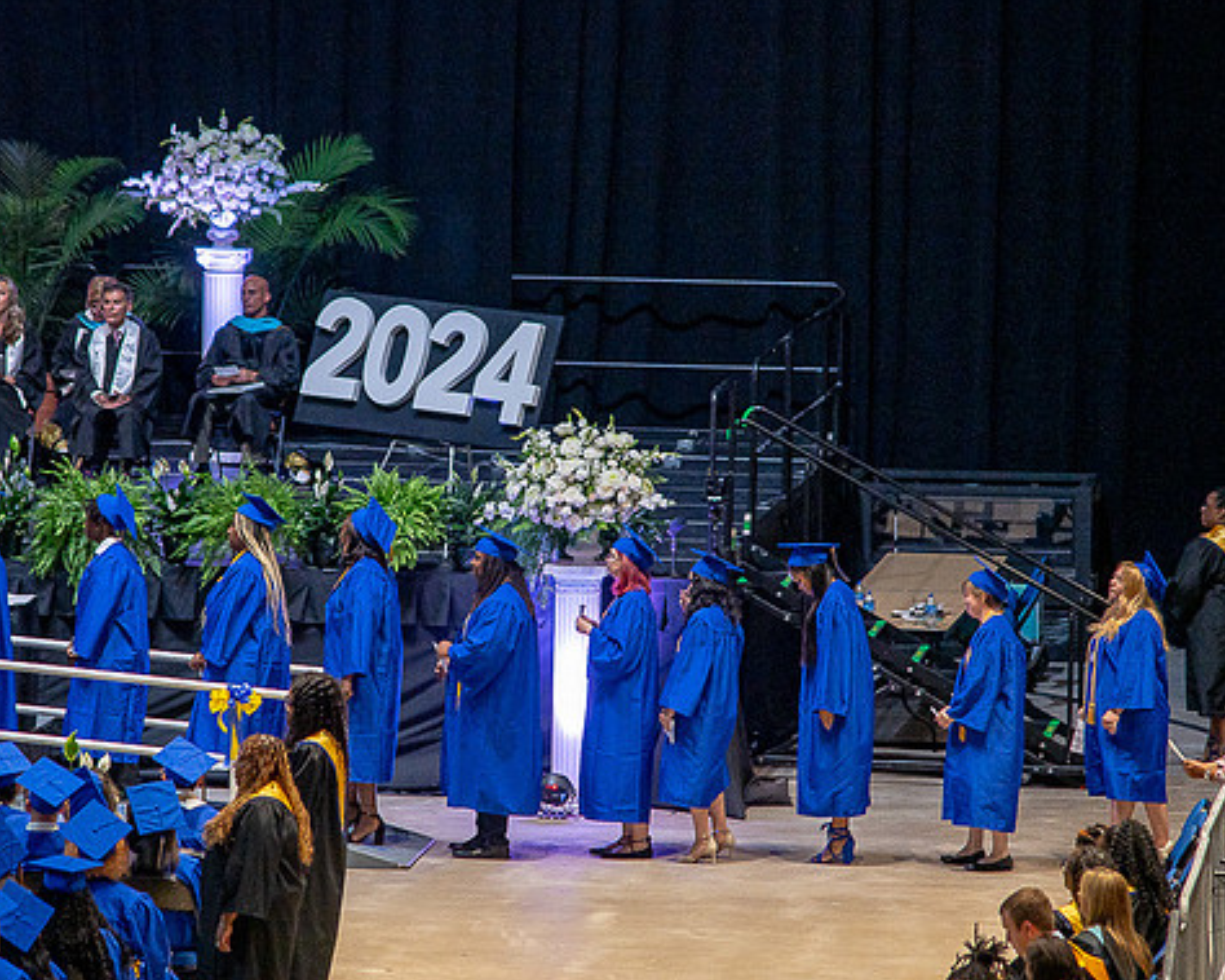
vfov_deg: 5.4
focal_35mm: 287
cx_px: 486
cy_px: 489
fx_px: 10403
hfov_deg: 6.7
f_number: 5.6
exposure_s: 1/200
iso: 1600
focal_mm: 250
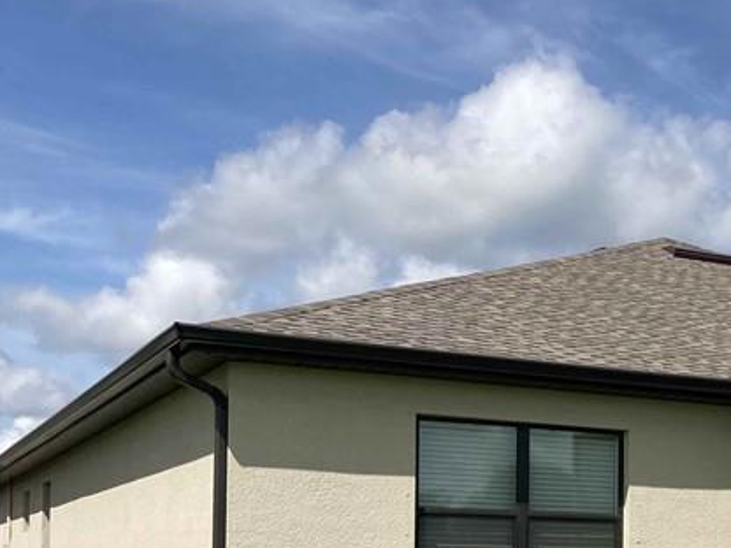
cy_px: 573
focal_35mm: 69
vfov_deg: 20.5
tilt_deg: +2.6
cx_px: 801
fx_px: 1457
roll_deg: -1.3
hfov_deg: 26.0
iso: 20
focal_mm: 3.99
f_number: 1.8
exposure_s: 1/2703
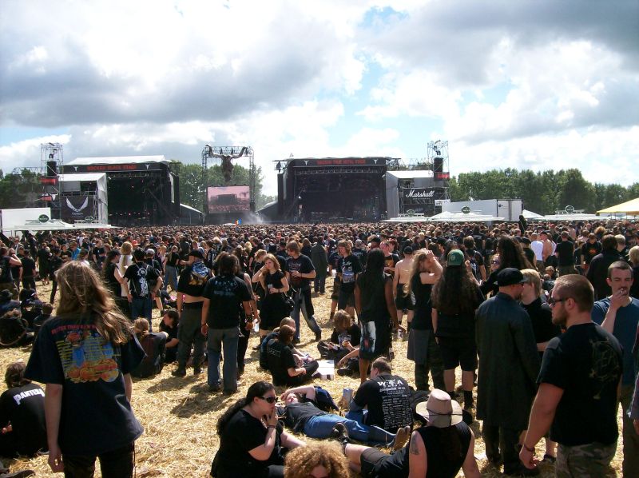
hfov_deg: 51.4
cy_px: 239
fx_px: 664
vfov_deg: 39.6
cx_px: 320
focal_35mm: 36
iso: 80
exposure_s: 1/532
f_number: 4.8
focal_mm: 6
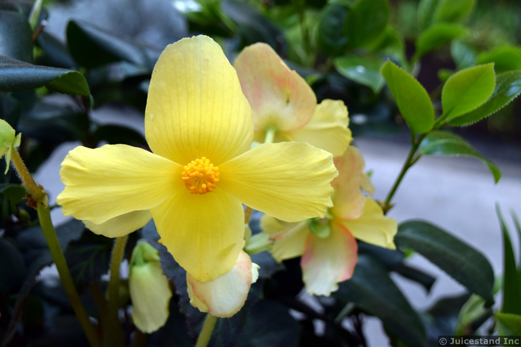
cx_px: 260
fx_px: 955
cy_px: 174
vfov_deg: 20.6
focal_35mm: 66
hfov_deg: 30.5
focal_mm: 44
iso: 400
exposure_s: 1/200
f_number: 7.1
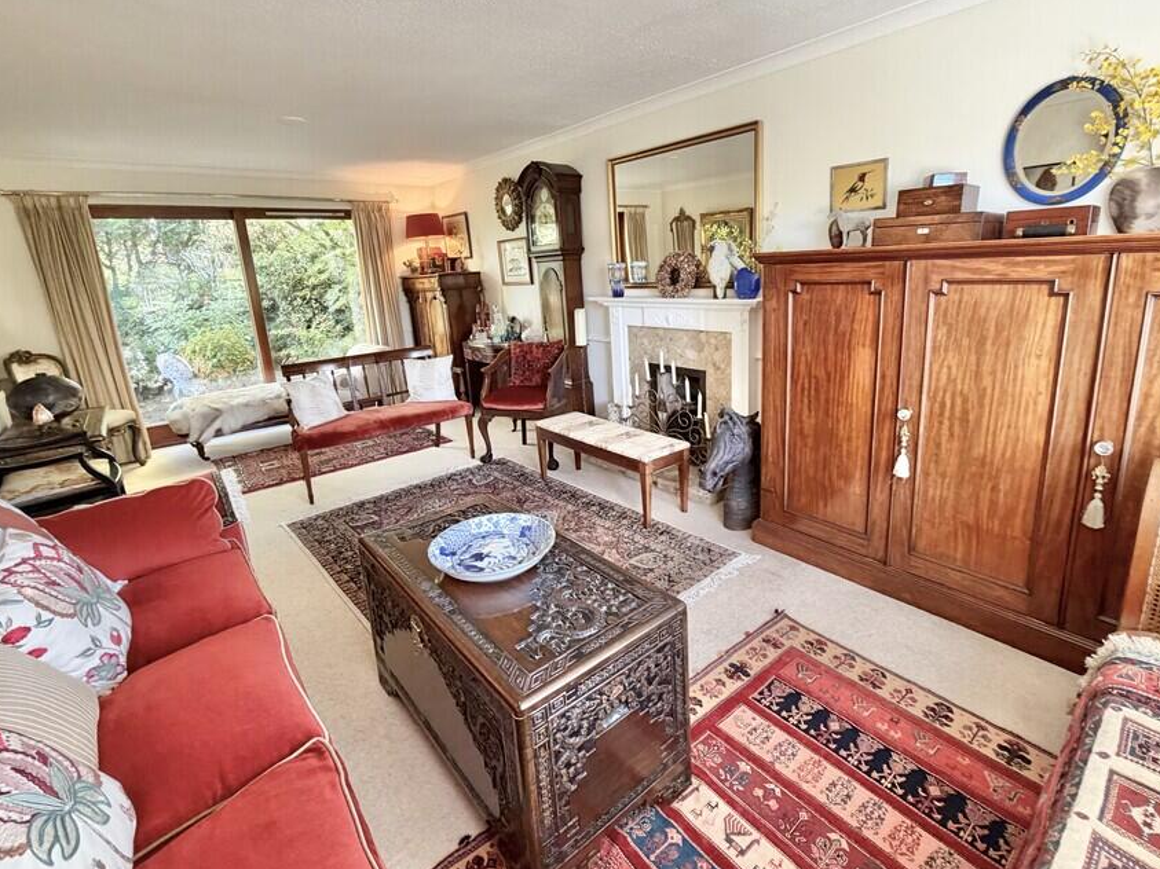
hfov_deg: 91.0
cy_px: 389
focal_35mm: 17
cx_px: 607
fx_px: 570
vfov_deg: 74.5
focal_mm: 2.22
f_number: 2.2
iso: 320
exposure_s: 1/50
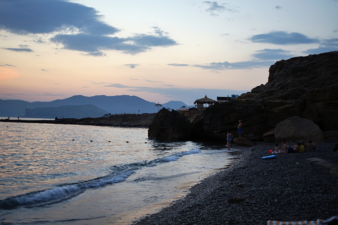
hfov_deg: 39.6
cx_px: 169
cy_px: 112
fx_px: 469
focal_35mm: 50
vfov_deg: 27.0
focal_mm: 50
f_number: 5
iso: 100
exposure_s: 1/20
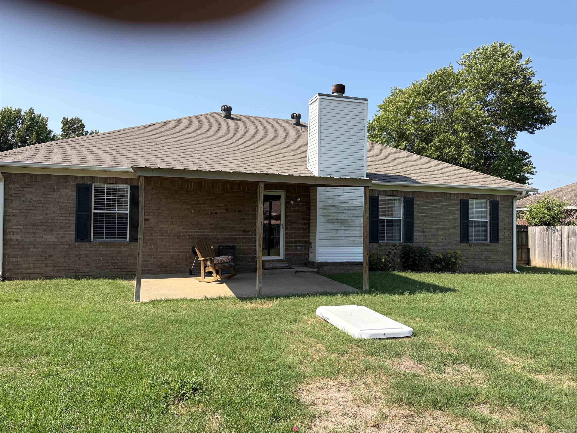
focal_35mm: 26
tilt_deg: +2.4
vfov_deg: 53.1
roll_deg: -0.7
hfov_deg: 67.3
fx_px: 433
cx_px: 288
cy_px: 216
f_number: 1.6
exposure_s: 1/2747
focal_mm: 5.96
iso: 64
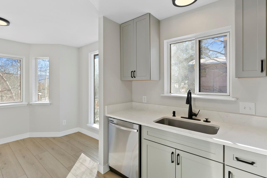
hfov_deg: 93.2
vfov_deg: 70.5
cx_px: 137
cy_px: 92
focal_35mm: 17
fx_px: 126
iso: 640
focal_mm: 16
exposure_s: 1/60
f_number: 8
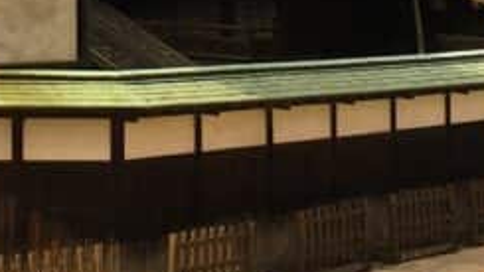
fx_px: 1695
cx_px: -122
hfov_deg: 15.6
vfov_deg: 8.8
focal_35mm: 132
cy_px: -235
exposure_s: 1/1183
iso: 25
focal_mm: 4.15
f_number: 2.2
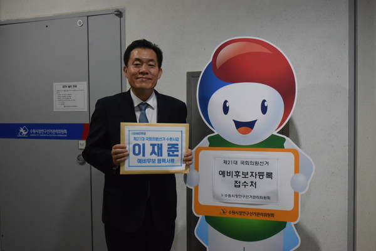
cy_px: 126
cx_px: 188
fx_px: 423
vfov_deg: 33.0
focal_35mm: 40
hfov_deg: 47.9
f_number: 3.8
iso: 3200
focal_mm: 27
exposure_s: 1/125
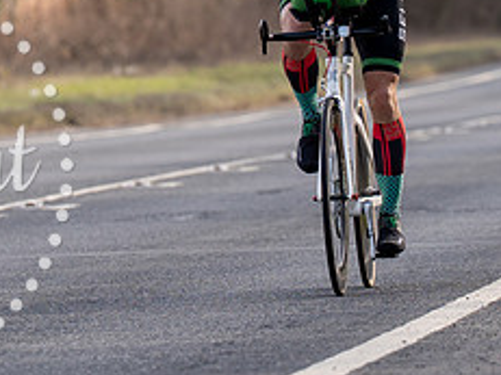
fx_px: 9055
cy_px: -26
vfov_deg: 2.4
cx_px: 339
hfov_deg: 3.2
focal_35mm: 626
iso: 160
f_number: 4
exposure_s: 1/800
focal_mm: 168
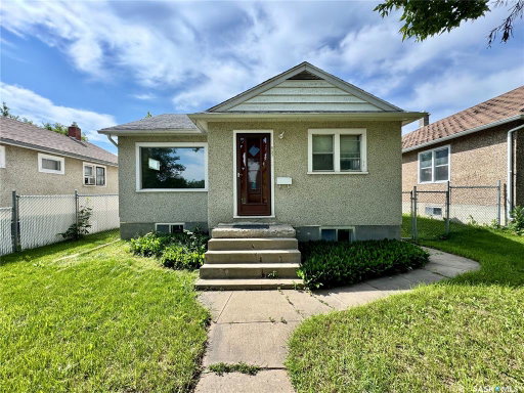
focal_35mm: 14
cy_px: 196
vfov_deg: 85.7
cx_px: 262
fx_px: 212
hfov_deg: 102.1
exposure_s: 1/482
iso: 40
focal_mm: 2.22
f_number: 2.2
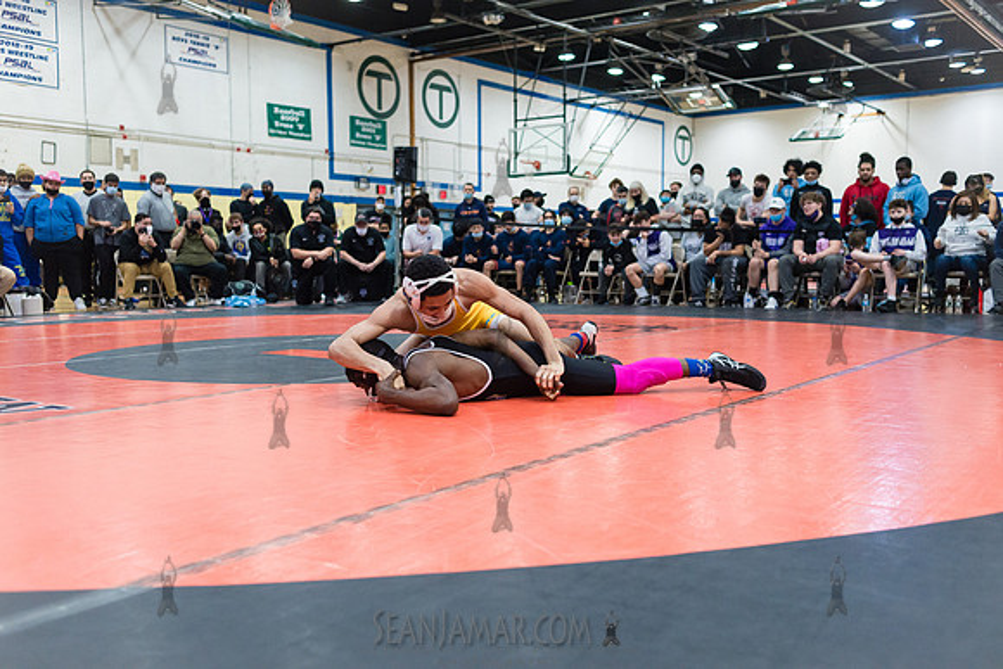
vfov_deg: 37.9
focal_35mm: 35
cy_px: 334
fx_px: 975
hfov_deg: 54.4
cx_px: 502
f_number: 3.5
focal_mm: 35
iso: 4000
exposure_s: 1/400
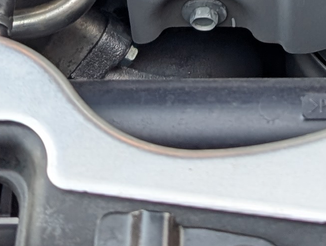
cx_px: 355
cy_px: -288
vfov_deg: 9.2
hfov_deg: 13.0
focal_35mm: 149
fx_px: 1406
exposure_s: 1/23.8
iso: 36
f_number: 1.68
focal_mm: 6.9
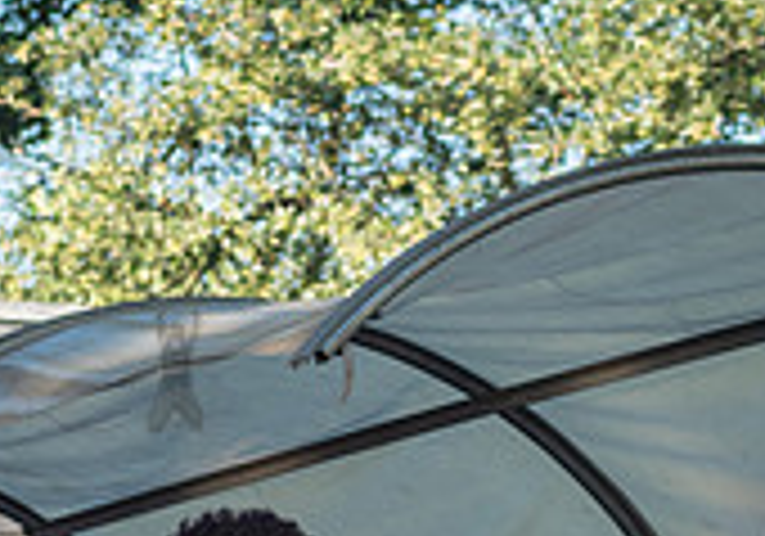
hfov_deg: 5.5
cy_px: 769
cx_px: 296
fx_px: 7985
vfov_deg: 3.8
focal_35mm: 370
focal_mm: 100
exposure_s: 1/1000
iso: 1000
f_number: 4.5
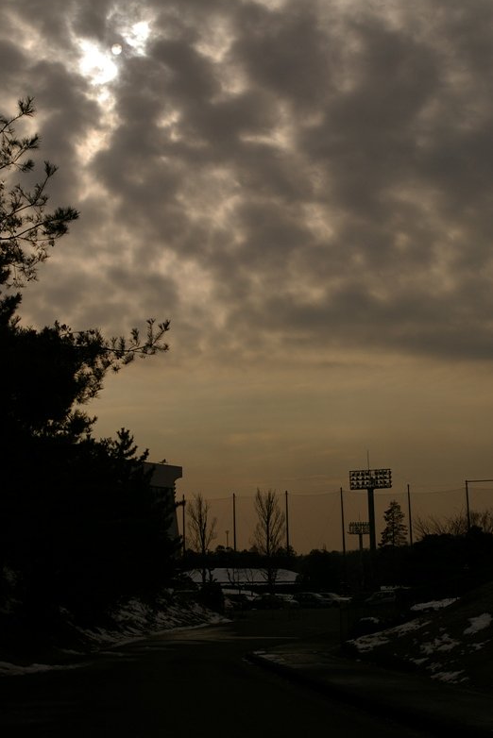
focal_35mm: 48
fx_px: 975
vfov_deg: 41.5
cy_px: 368
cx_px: 244
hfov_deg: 28.4
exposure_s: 1/2000
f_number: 9.5
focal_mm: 31
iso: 200
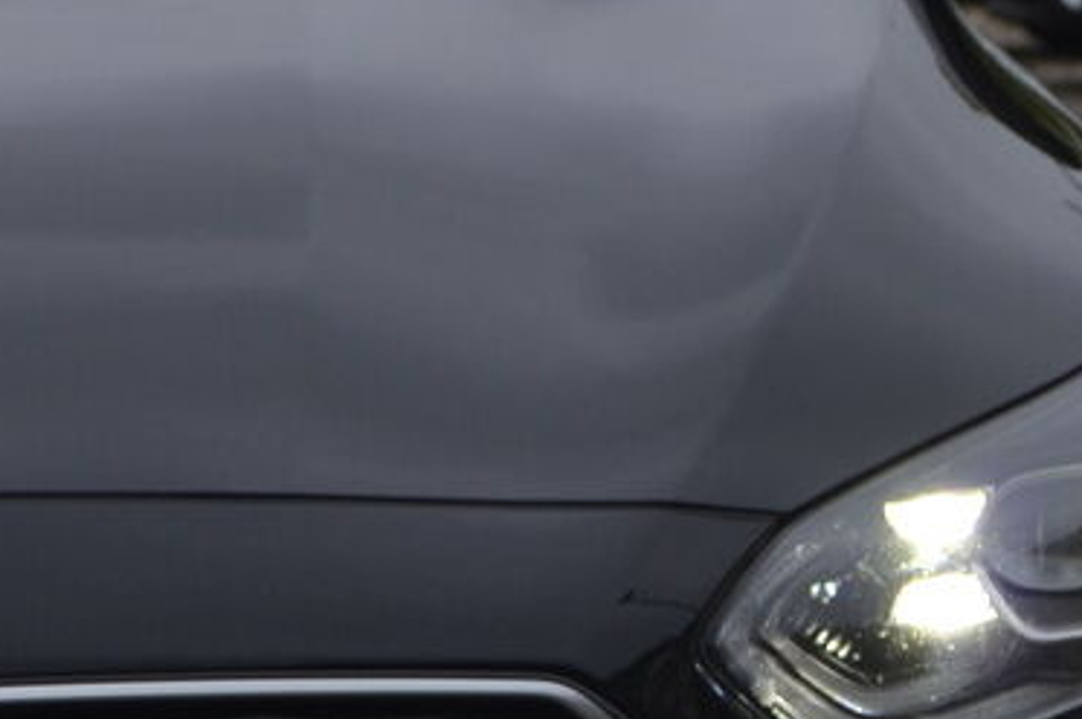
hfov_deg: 8.5
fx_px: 7194
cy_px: 386
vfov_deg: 5.7
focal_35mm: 240
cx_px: -392
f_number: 5.6
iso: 100
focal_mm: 31
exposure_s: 1/125
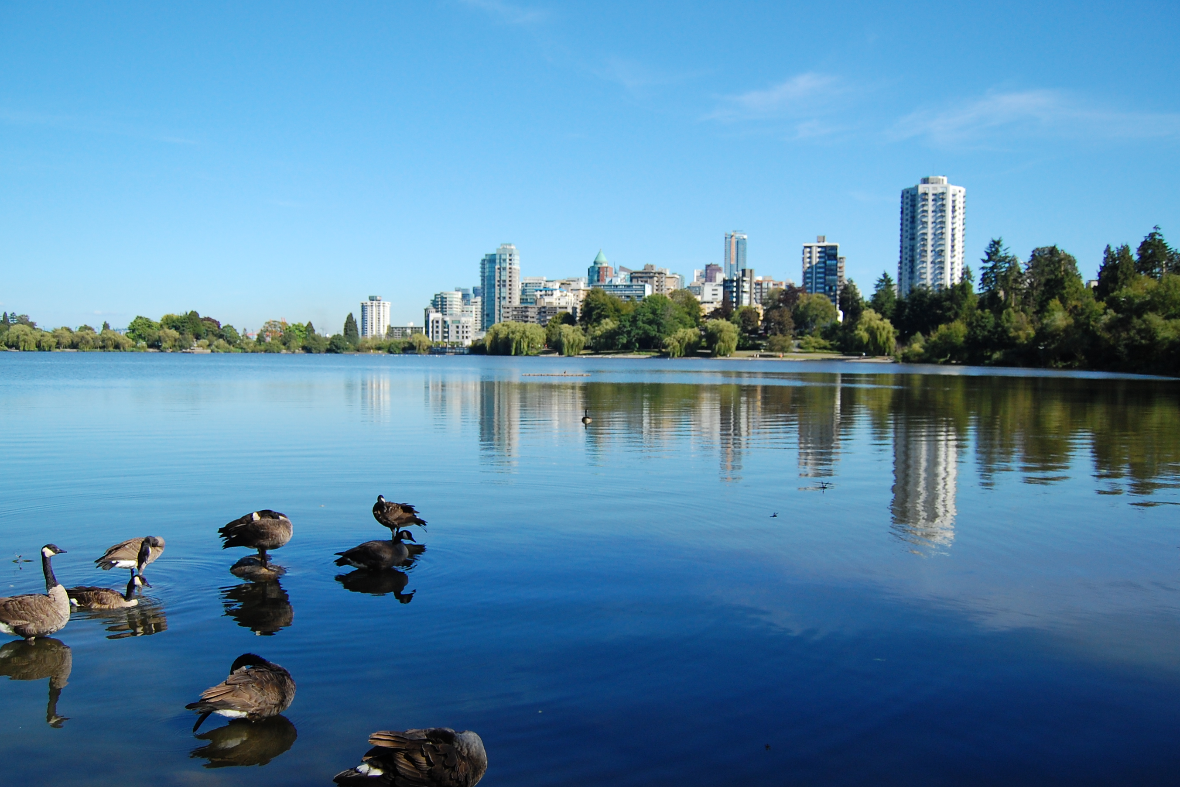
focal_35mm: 30
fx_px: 983
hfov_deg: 61.9
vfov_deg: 43.6
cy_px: 411
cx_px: 573
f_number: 4
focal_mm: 18
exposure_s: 1/3200
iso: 400
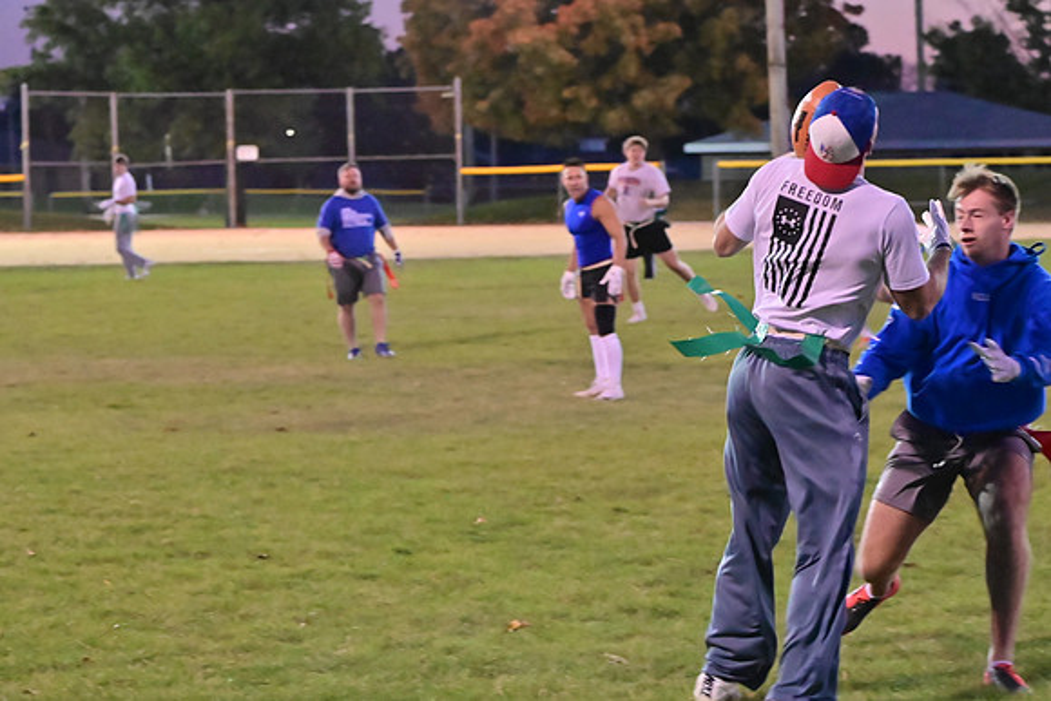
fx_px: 3533
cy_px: 350
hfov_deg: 16.9
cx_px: 526
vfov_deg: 11.3
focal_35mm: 121
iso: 6400
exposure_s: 1/400
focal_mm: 81
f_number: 4
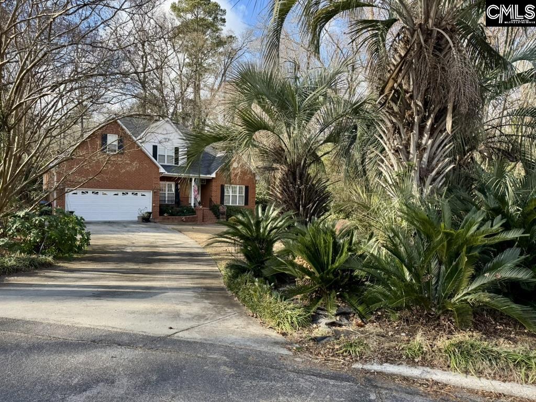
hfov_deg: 71.6
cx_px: 268
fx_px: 372
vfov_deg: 56.8
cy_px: 201
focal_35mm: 24
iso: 80
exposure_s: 1/888
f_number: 1.78
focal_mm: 6.76
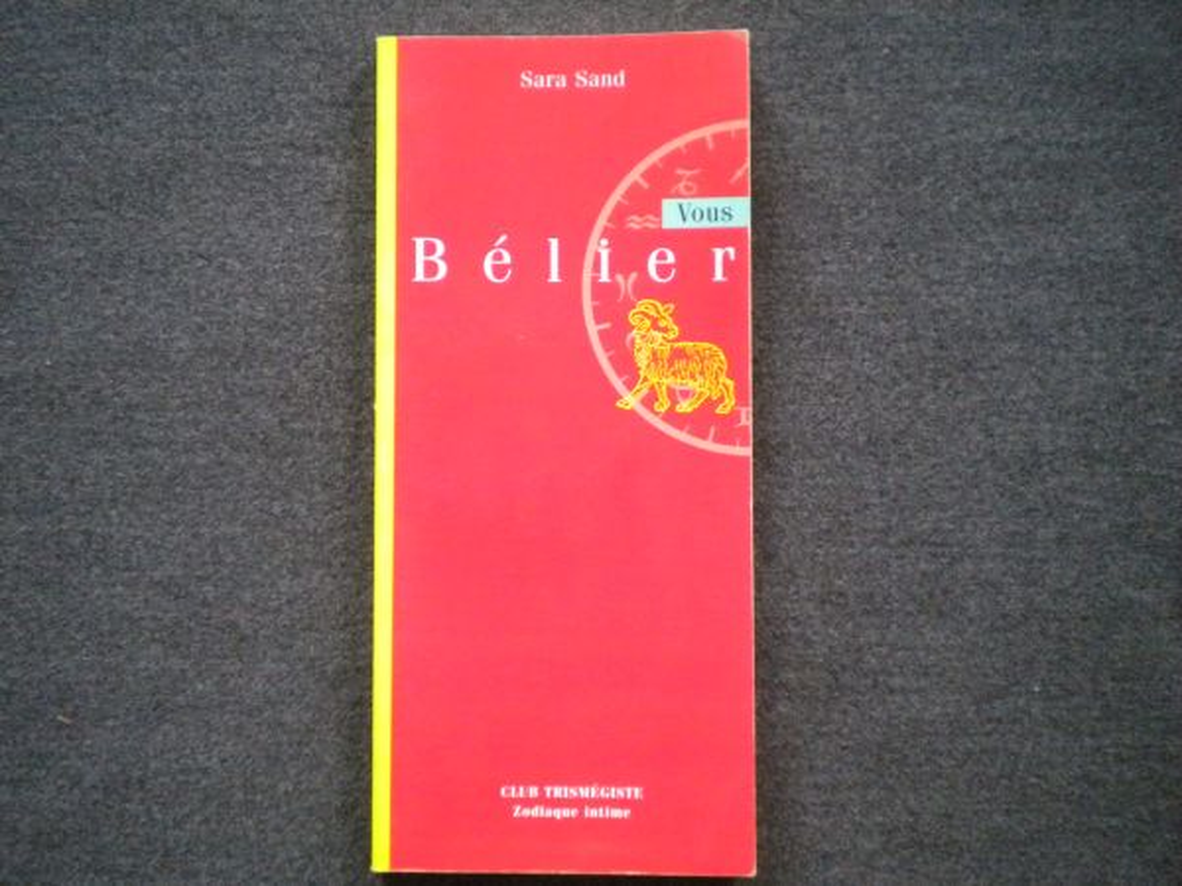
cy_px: 443
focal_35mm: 41
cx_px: 591
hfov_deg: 45.8
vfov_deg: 35.1
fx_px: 1400
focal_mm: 7.4
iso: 800
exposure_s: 1/30.3
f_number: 3.5
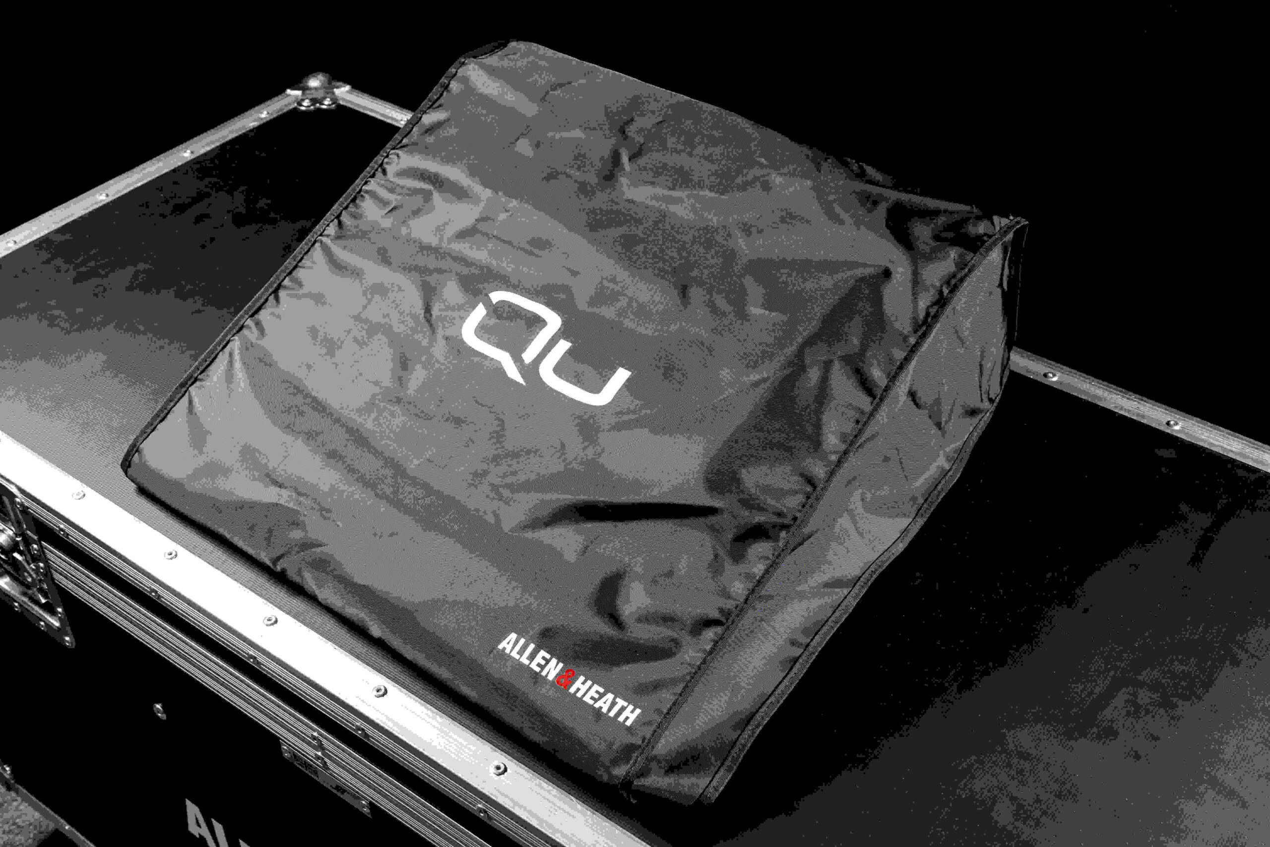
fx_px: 1411
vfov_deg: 33.4
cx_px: 635
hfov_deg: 48.5
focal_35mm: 40
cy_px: 424
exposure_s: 1/8
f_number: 10
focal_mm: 40
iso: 800
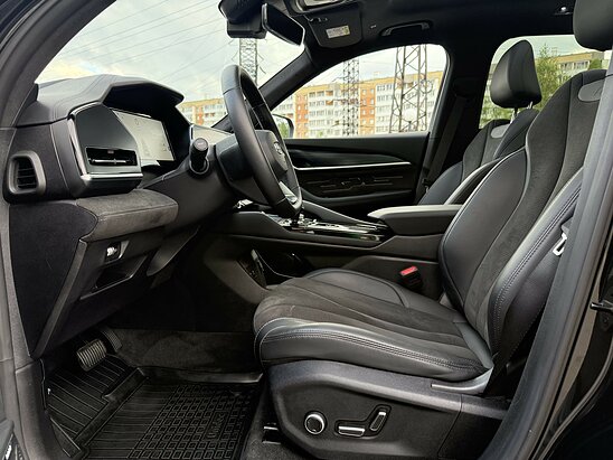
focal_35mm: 24
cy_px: 230
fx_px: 425
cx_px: 306
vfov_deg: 56.8
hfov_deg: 71.6
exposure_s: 1/200
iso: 200
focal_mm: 6.76
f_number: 1.78
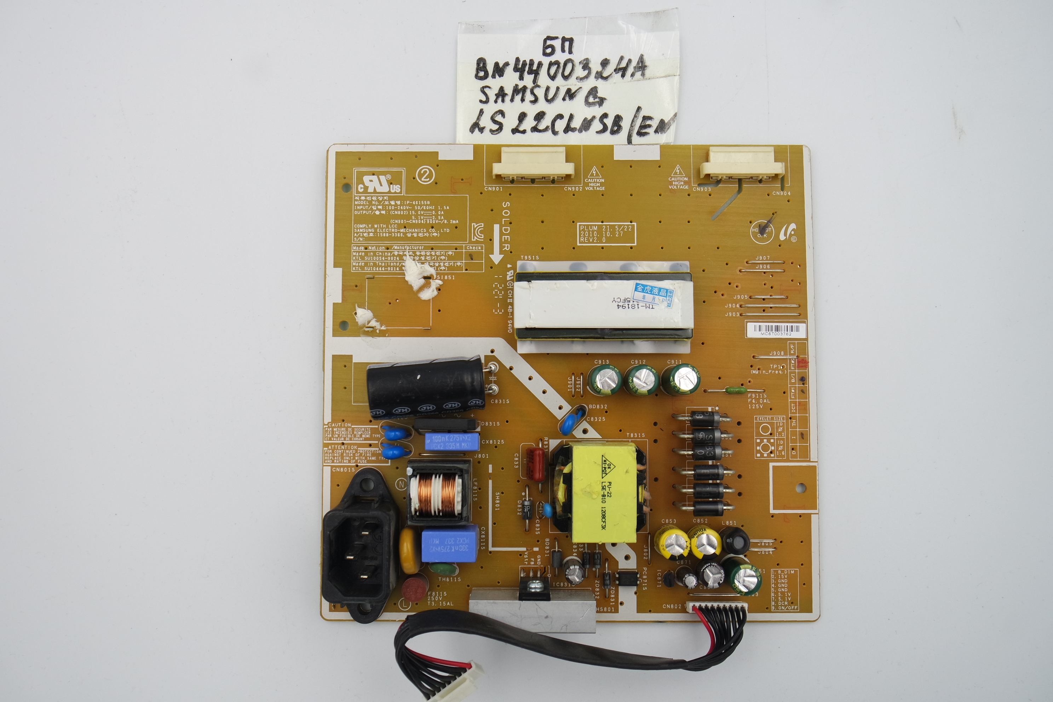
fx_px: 848
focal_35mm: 29
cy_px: 351
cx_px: 526
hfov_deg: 63.7
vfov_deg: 45.0
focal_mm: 11
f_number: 5.6
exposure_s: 1/100
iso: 160
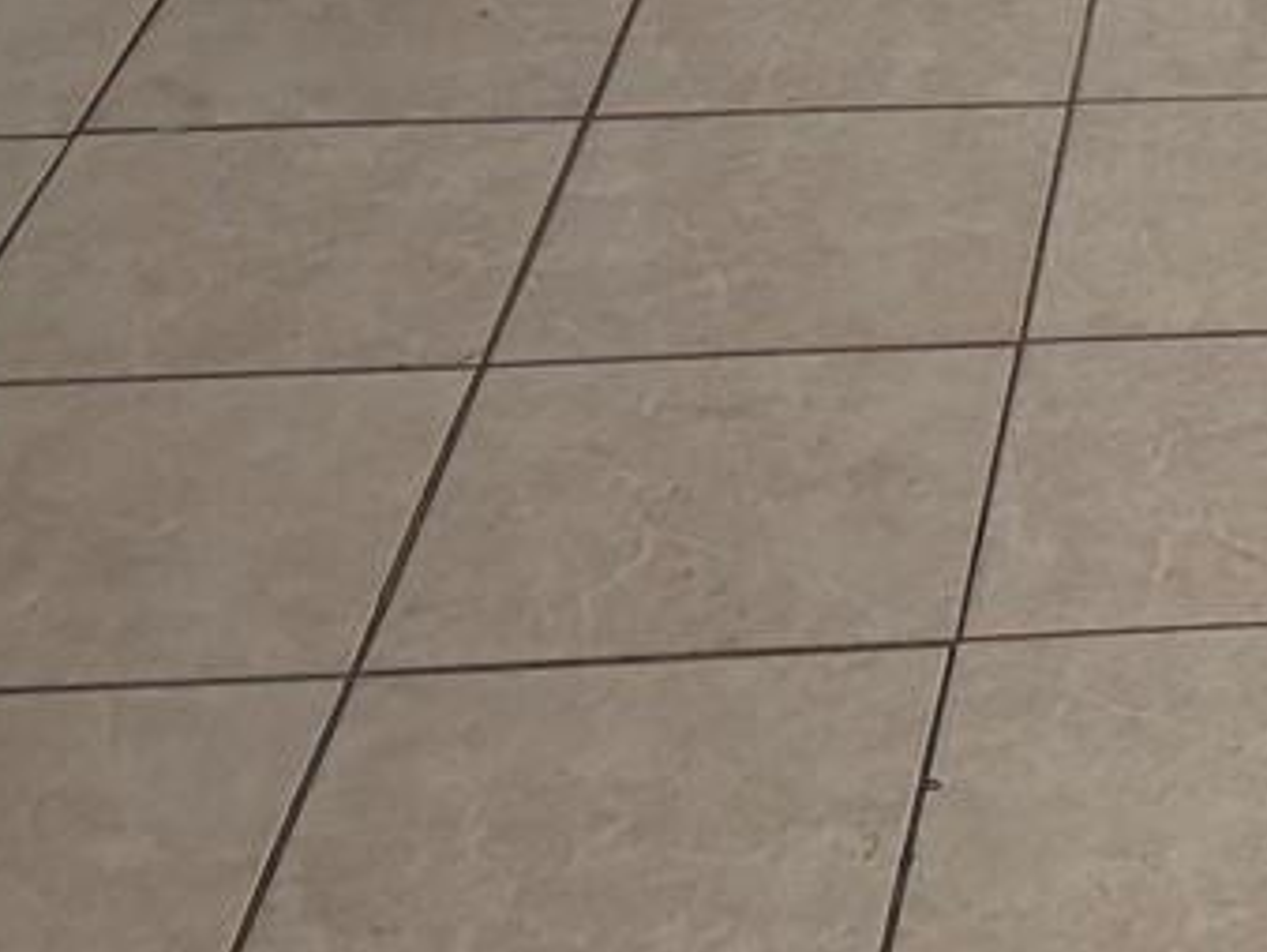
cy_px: -993
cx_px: 2527
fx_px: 4505
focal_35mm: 123
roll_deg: -4.3
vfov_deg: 10.9
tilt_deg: -16.1
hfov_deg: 13.7
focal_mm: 5.96
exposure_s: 1/122
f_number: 1.6
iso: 125
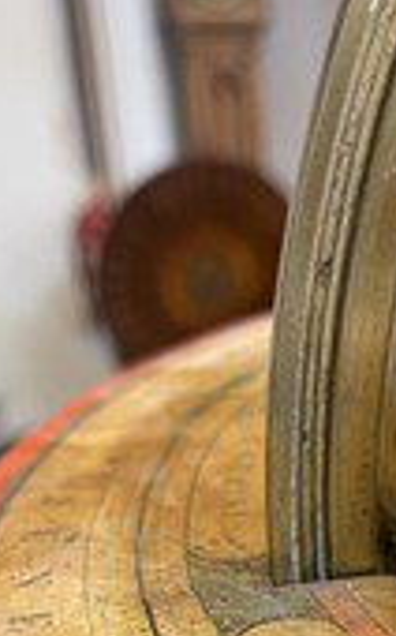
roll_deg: +1.5
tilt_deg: -26.4
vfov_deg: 29.7
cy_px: 617
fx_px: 1124
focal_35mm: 65
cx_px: 418
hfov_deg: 19.3
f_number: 1.6
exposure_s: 1/50
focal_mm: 5.1
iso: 160
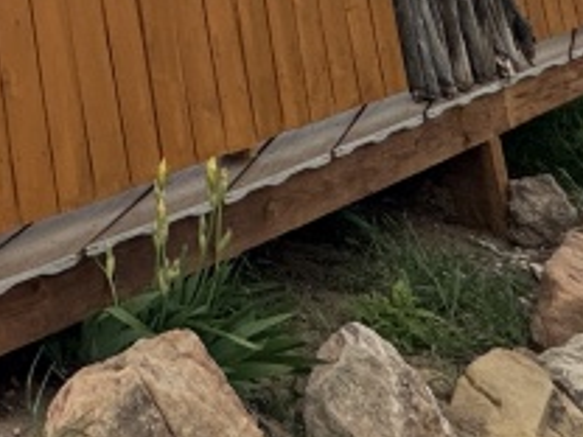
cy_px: -440
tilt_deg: +12.7
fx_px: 1162
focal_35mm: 69
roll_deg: +2.9
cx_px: -561
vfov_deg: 16.3
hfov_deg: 18.8
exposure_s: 1/932
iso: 40
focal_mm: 2.22
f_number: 2.2
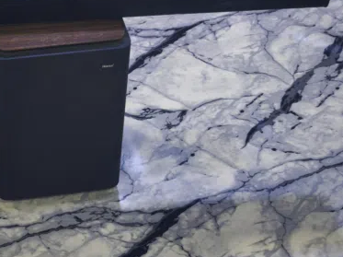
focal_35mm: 79
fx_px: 782
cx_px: 51
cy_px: 60
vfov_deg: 18.5
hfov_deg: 24.2
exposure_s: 1/50
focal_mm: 6.57
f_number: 1.6
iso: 500
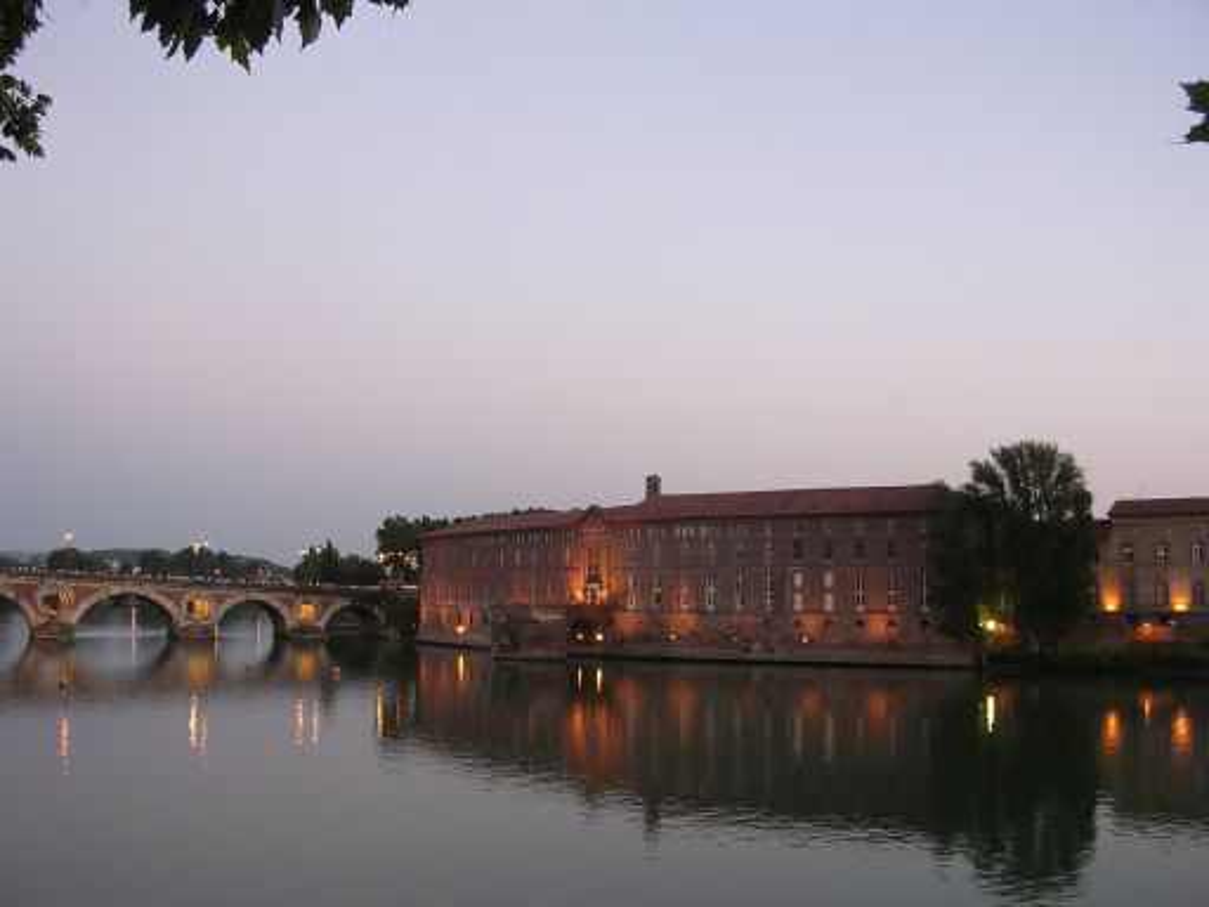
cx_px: 604
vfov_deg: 37.7
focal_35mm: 38
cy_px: 454
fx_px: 1327
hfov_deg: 49.0
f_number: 2.8
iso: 100
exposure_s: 1/7.7
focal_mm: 5.8
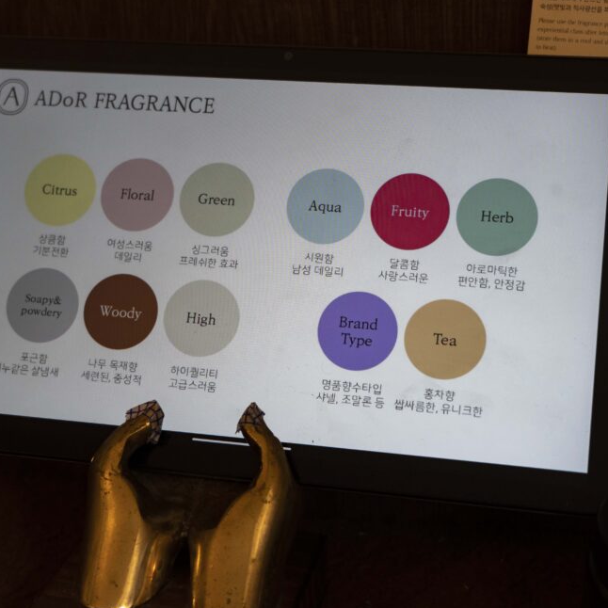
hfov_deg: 26.1
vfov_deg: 26.1
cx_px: 265
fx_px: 1312
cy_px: 301
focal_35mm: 66
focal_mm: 49
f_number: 5.6
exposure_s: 1/160
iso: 1600
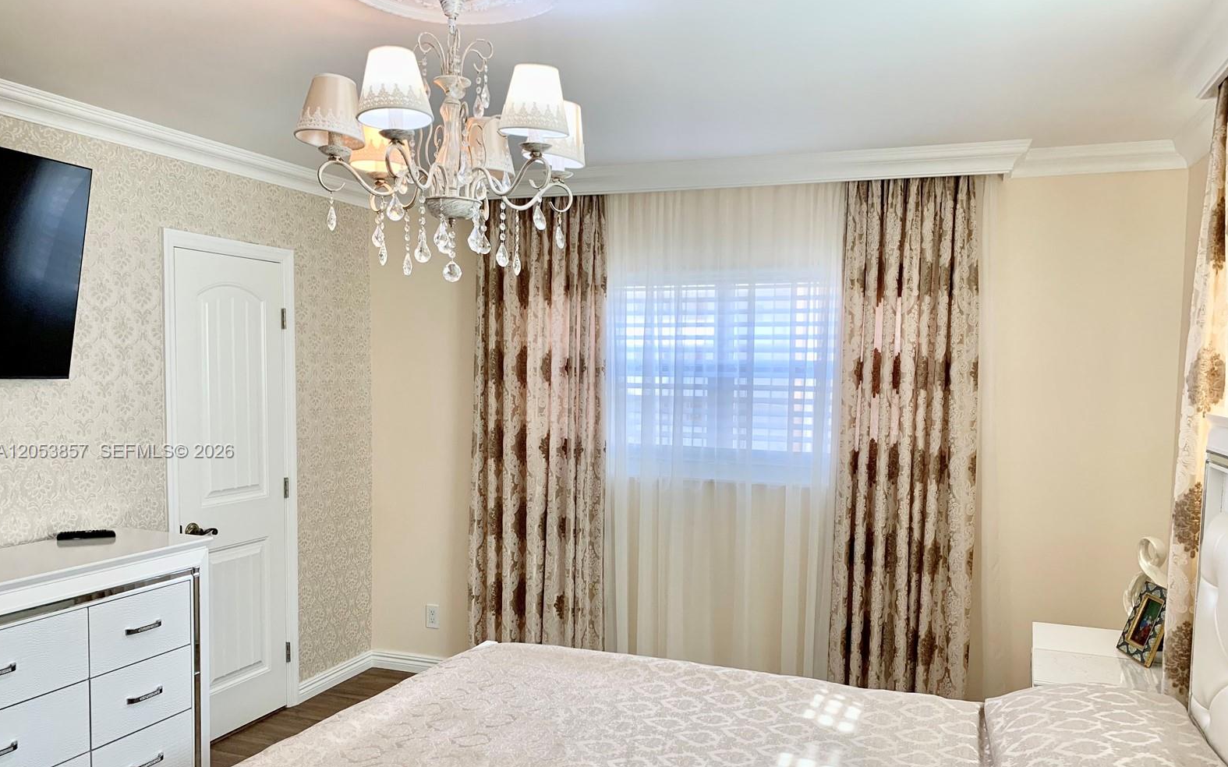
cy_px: 452
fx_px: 937
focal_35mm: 28
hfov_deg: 66.5
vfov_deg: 44.3
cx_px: 614
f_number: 1.8
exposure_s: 1/120
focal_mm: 4.25
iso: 80
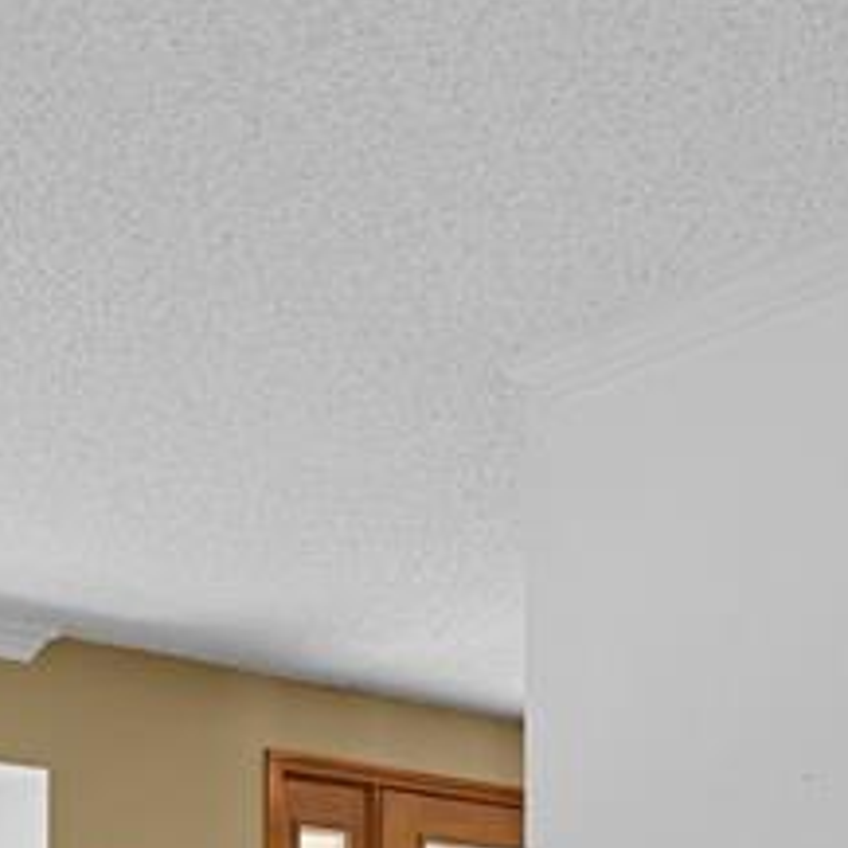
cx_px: 20
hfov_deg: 24.3
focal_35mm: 68
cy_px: 1165
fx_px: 1885
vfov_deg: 22.2
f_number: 6.3
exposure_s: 1/1.67
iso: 250
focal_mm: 17
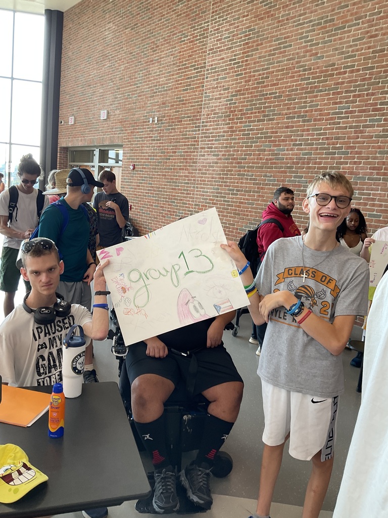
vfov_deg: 61.7
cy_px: 259
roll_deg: -7.3
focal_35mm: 29
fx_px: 433
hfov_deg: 48.2
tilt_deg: -8.8
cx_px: 194
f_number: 1.8
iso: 40
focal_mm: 3
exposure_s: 1/60
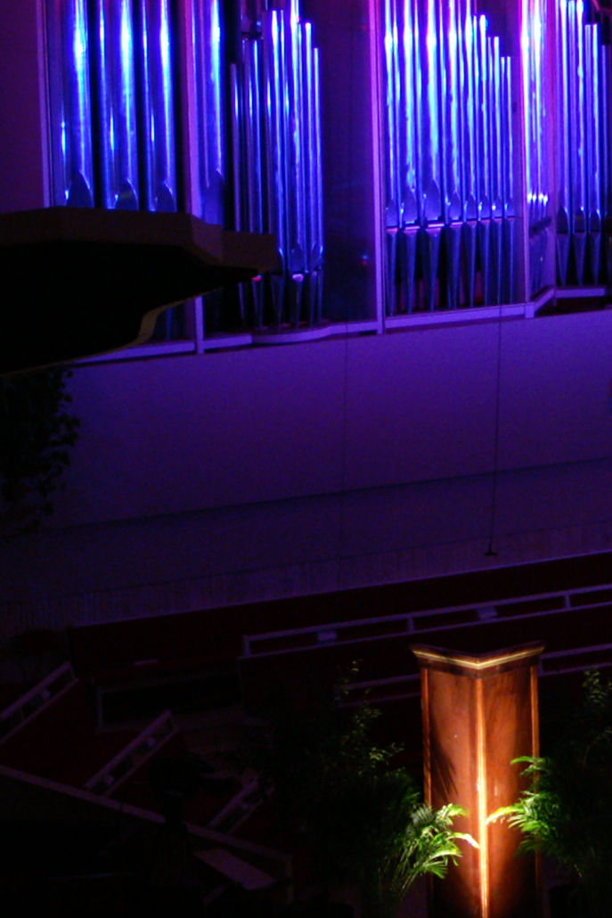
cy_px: 406
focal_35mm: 175
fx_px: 4461
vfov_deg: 11.7
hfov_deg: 7.7
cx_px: 848
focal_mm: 40
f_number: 2.8
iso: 800
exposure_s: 1/25
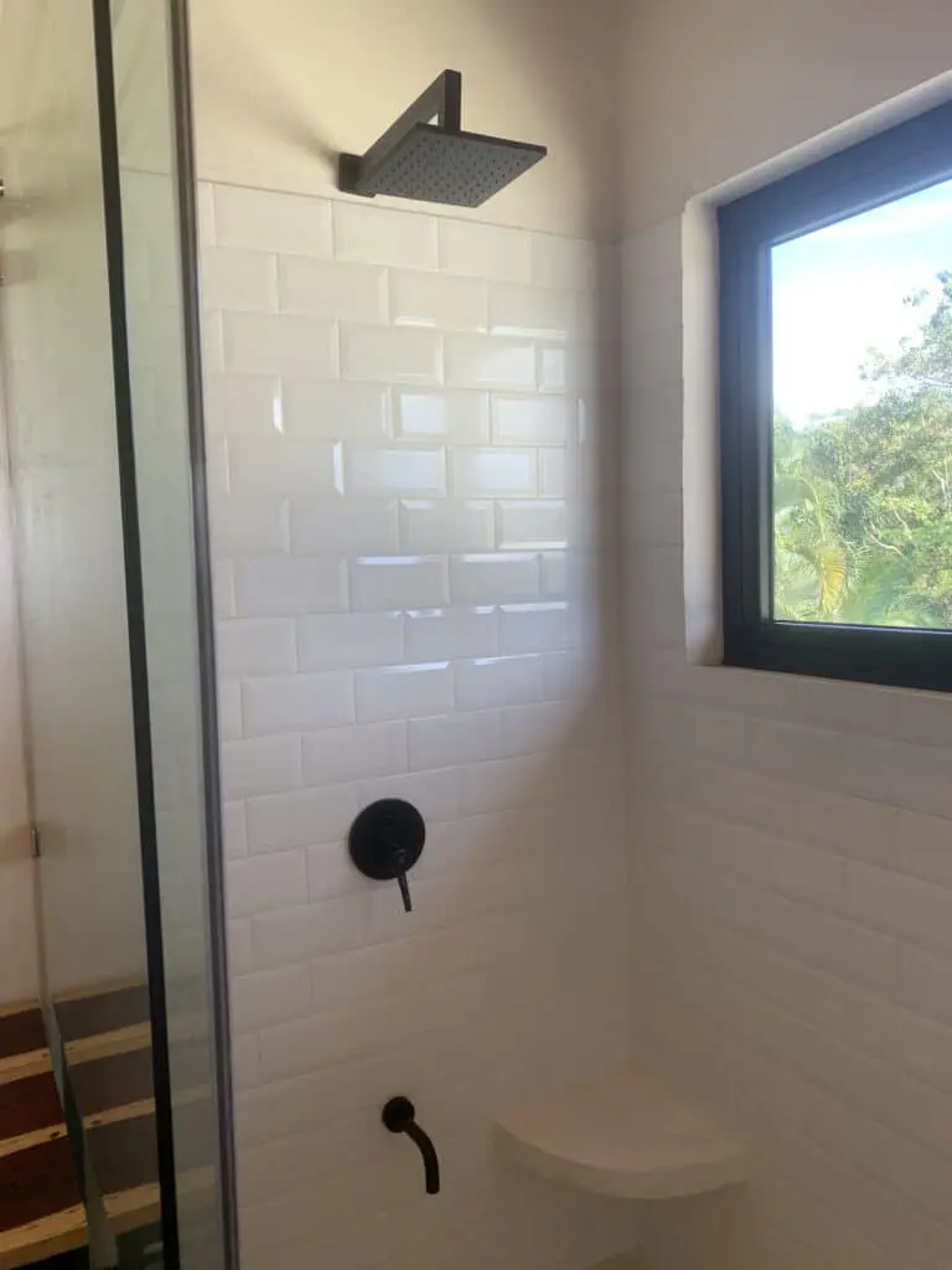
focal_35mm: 26
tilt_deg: -3.2
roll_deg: +1.3
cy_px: 635
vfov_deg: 67.3
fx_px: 953
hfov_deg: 53.1
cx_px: 476
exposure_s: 1/121
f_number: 1.8
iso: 32
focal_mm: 4.25
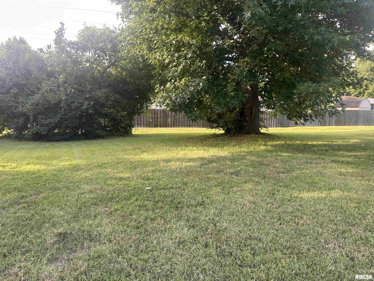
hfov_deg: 71.6
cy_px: 140
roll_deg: -0.6
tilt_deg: -7.0
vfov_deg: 56.8
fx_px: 259
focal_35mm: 24
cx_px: 187
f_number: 1.78
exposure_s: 1/121
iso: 64
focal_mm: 6.86
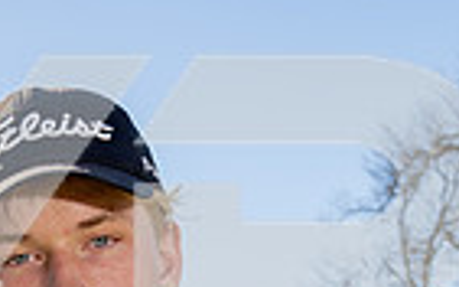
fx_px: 1676
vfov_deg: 9.0
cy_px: 625
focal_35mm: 134
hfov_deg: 15.5
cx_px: 81
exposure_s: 1/250
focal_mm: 32
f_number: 5.6
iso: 100
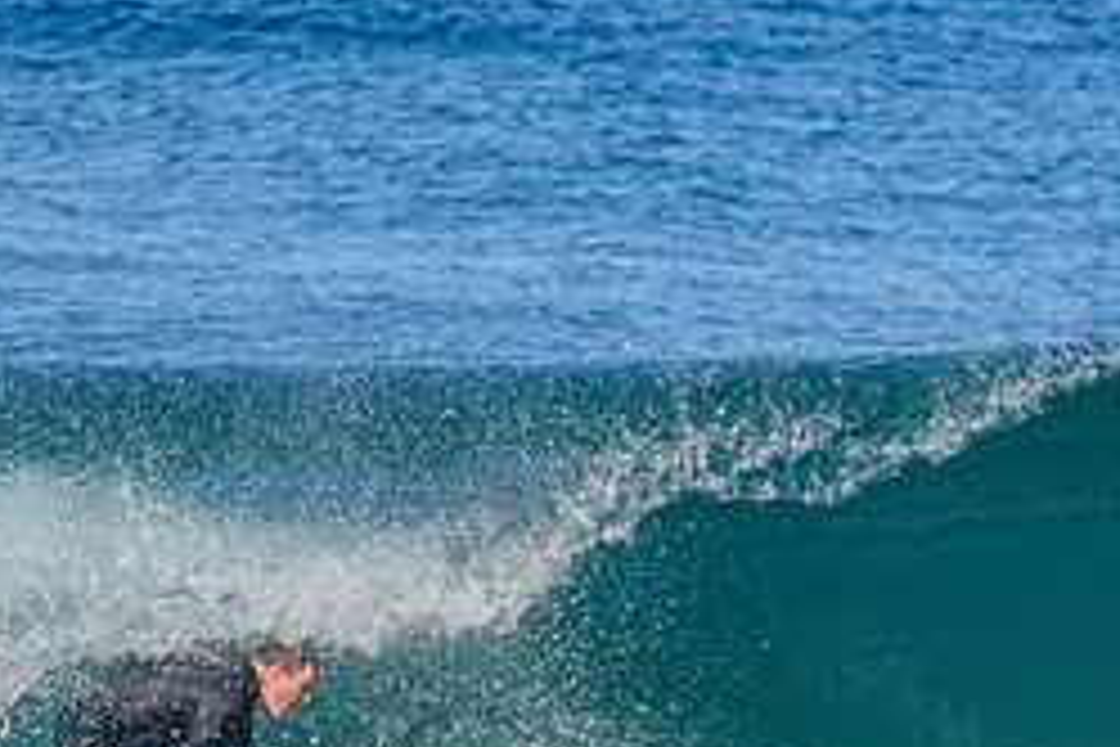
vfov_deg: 0.8
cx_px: 382
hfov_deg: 1.2
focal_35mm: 1748
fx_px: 54378
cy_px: 745
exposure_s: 1/2000
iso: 360
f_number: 5.6
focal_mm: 500
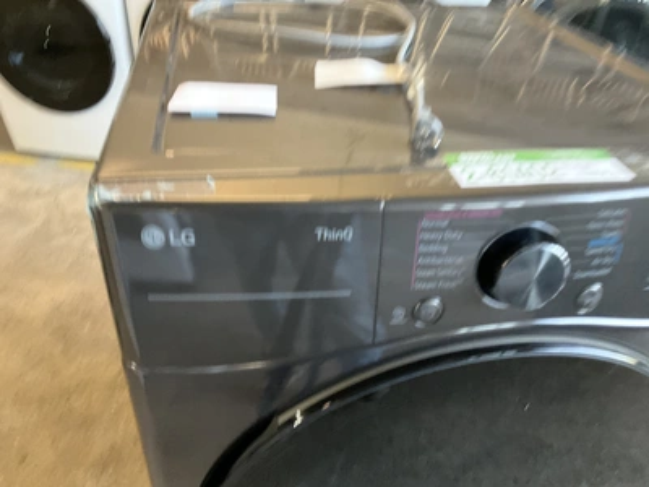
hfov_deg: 61.7
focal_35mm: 29
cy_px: 244
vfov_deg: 48.2
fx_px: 544
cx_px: 324
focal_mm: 3
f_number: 1.8
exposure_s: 1/30
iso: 250
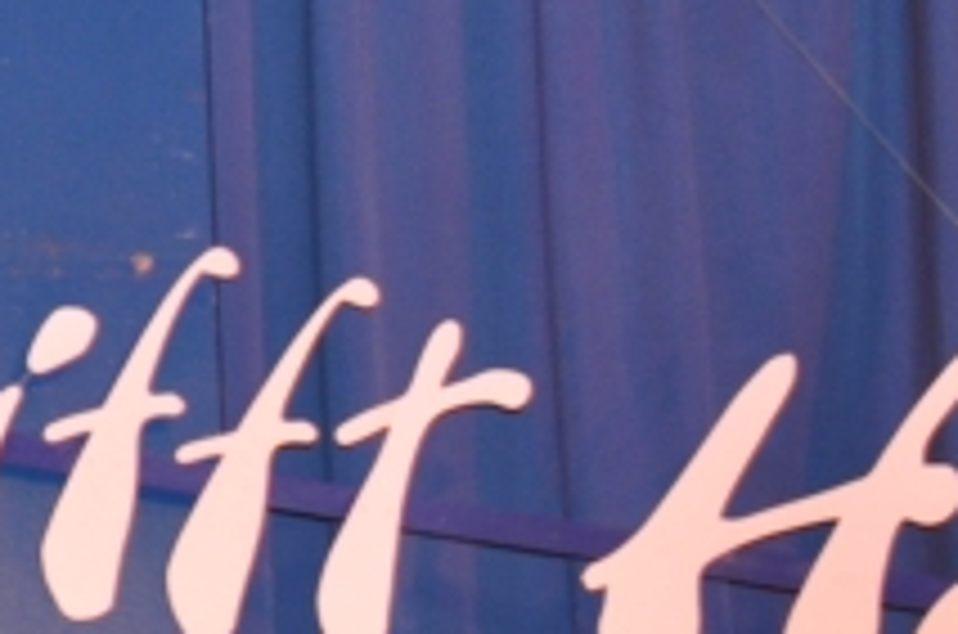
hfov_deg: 6.9
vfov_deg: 4.6
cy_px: 843
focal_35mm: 293
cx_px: -526
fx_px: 7780
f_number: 5.6
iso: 800
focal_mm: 52
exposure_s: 1/60
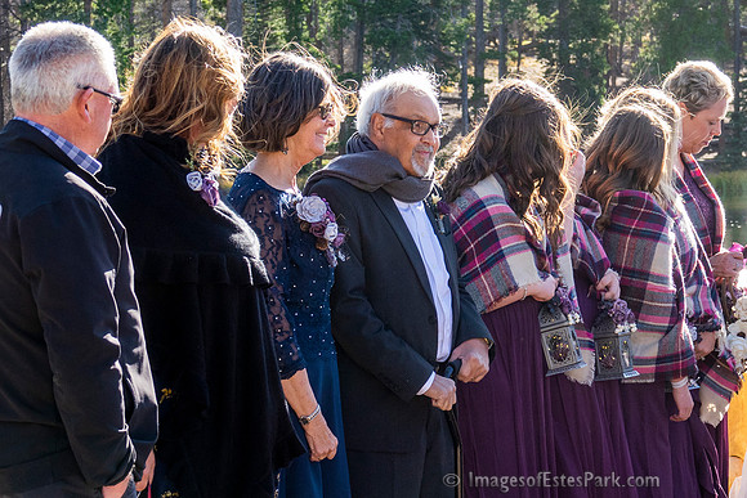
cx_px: 374
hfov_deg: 28.8
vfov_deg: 19.5
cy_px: 249
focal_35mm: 70
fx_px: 1453
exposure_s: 1/320
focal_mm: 25.61
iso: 200
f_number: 4
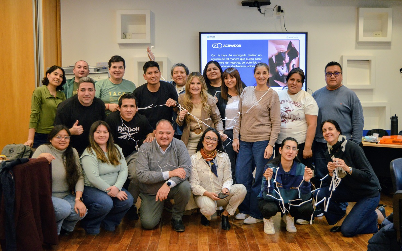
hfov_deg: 44.8
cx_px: 201
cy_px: 130
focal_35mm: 45
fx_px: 488
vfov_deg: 28.9
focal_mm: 29
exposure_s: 1/100
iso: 800
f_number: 4.2
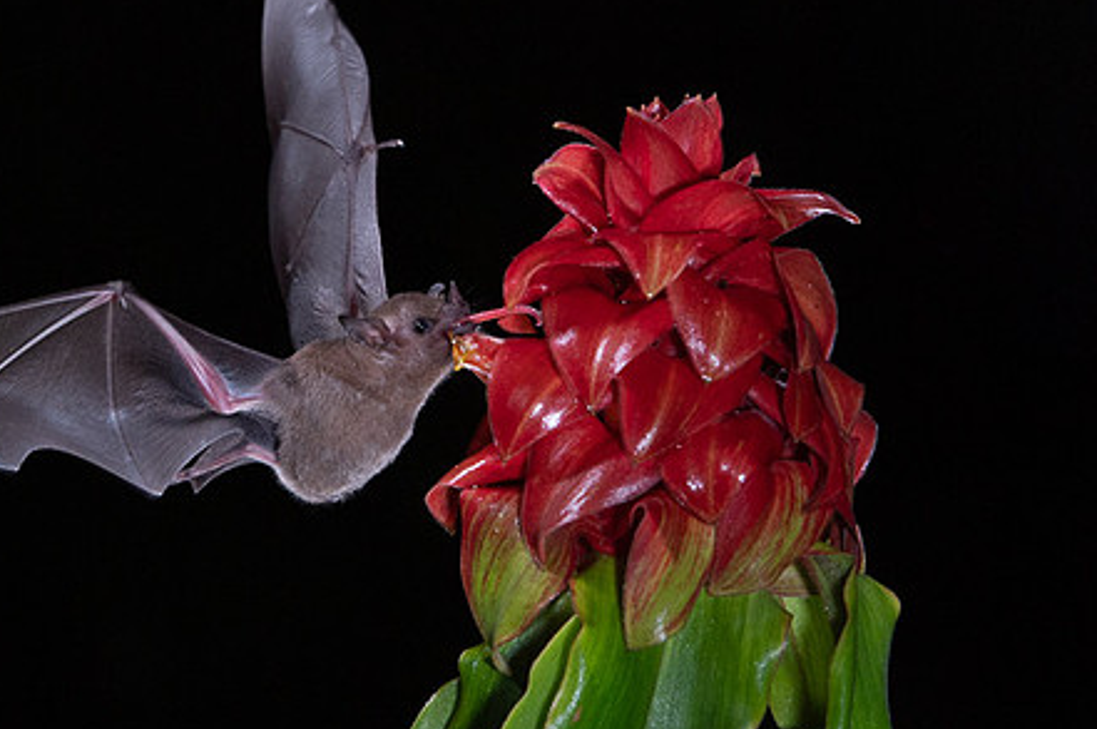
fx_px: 11110
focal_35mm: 365
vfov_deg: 3.8
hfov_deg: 5.7
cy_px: 106
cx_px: 350
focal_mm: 155
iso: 800
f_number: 8
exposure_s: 1/200
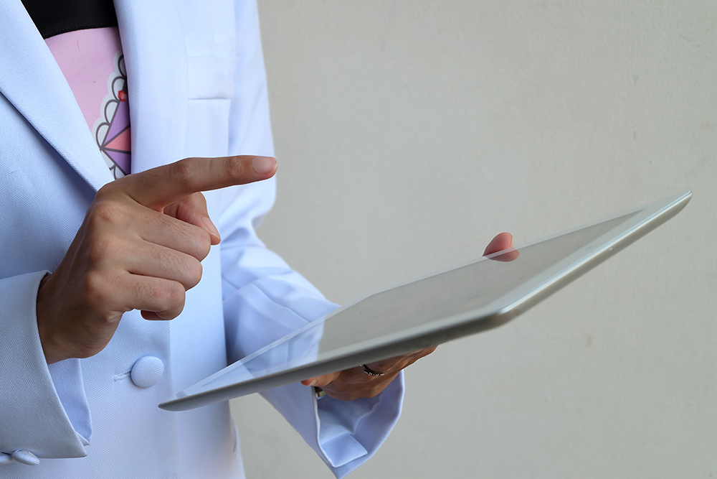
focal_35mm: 68
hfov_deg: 29.7
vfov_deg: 20.0
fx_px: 1354
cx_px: 358
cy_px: 240
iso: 320
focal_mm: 45.2
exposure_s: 1/70
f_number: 5.6
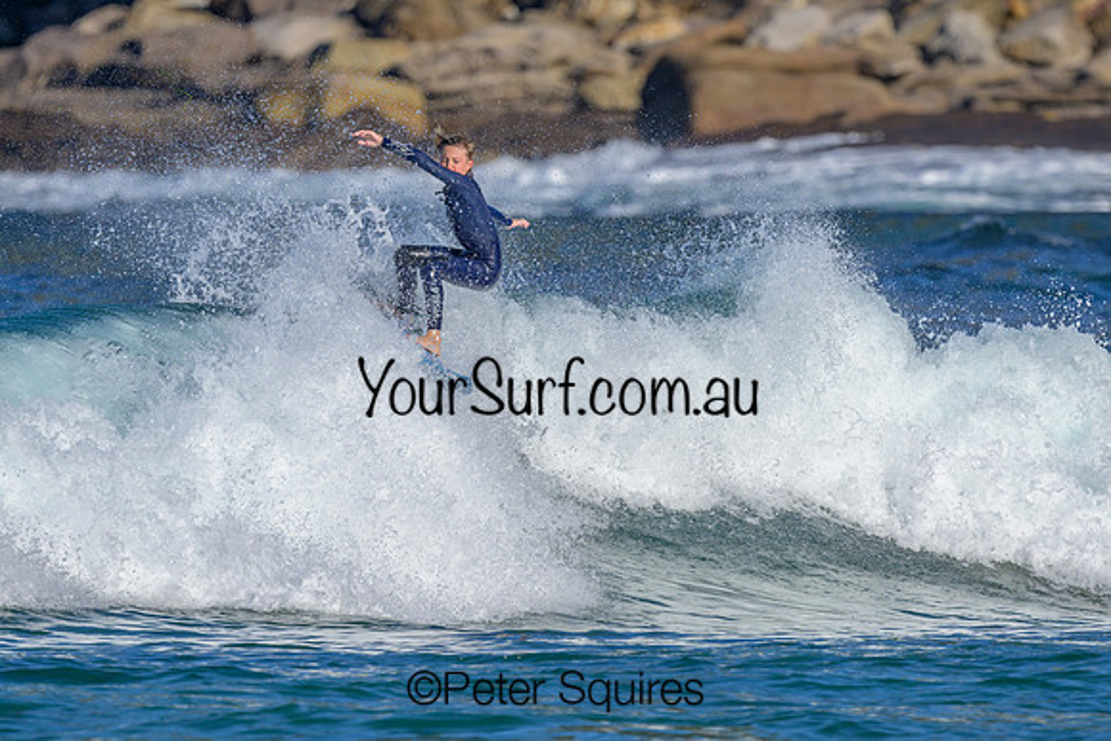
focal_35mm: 1097
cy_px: 480
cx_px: 576
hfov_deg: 1.9
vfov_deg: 1.3
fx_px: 33863
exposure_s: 1/2000
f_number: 6.3
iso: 220
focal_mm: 800
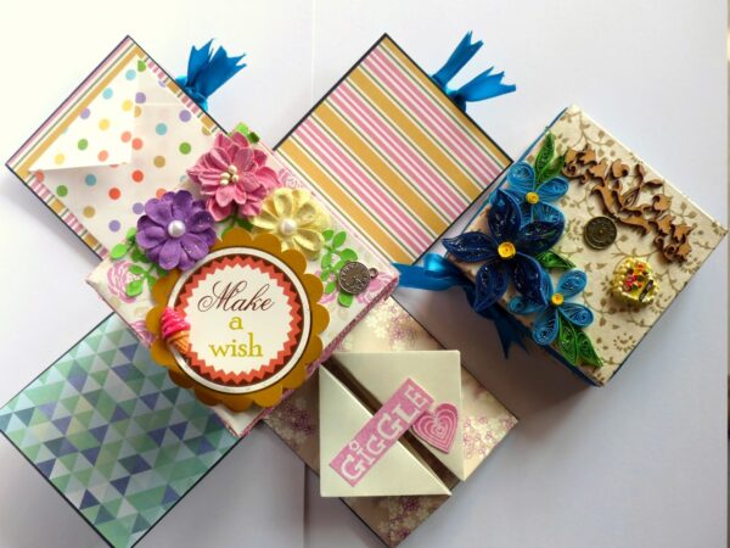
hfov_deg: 44.8
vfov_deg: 34.3
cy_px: 274
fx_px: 886
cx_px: 365
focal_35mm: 42
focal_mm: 7.6
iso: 100
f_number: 2.8
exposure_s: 1/80
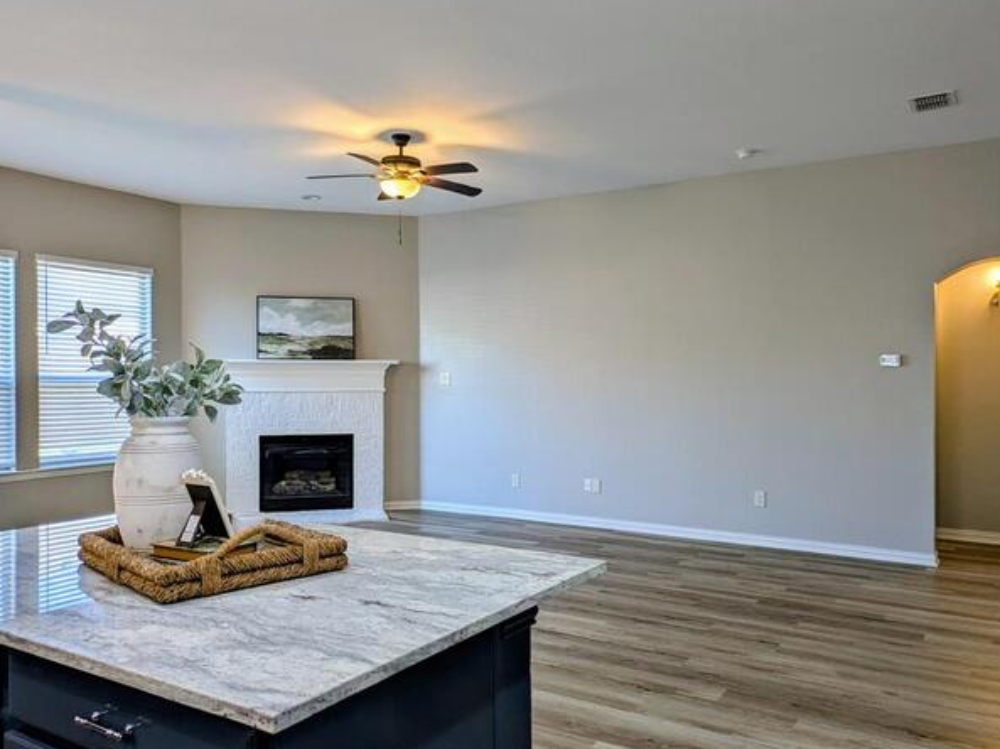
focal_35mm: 27
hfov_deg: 65.3
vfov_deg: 51.3
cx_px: 513
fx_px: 780
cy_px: 386
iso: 77
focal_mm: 5.43
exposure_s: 1/120
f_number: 1.89
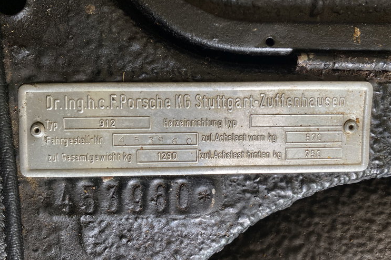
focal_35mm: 28
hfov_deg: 65.5
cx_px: 201
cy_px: 148
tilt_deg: -84.4
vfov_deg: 46.2
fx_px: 304
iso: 160
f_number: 1.8
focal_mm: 4.25
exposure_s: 1/50
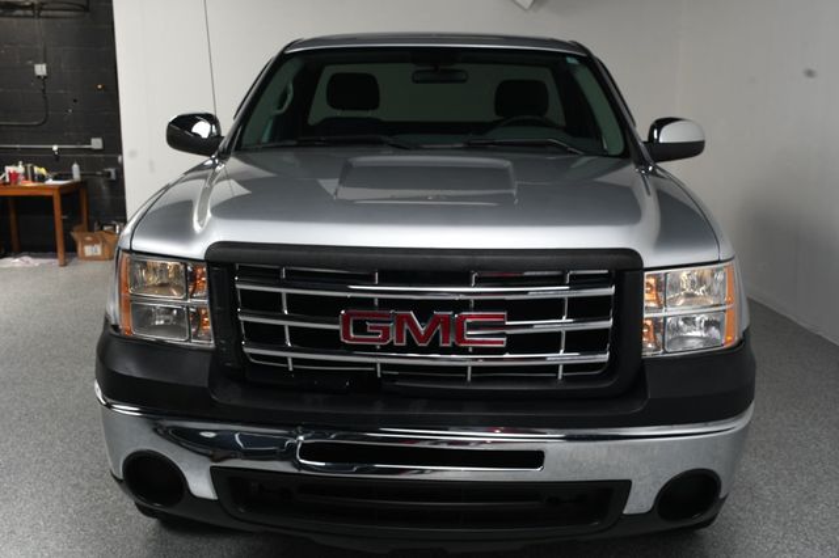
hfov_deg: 49.6
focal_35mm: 39
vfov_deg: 34.2
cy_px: 279
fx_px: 908
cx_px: 420
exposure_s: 1/160
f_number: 11
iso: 100
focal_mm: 26
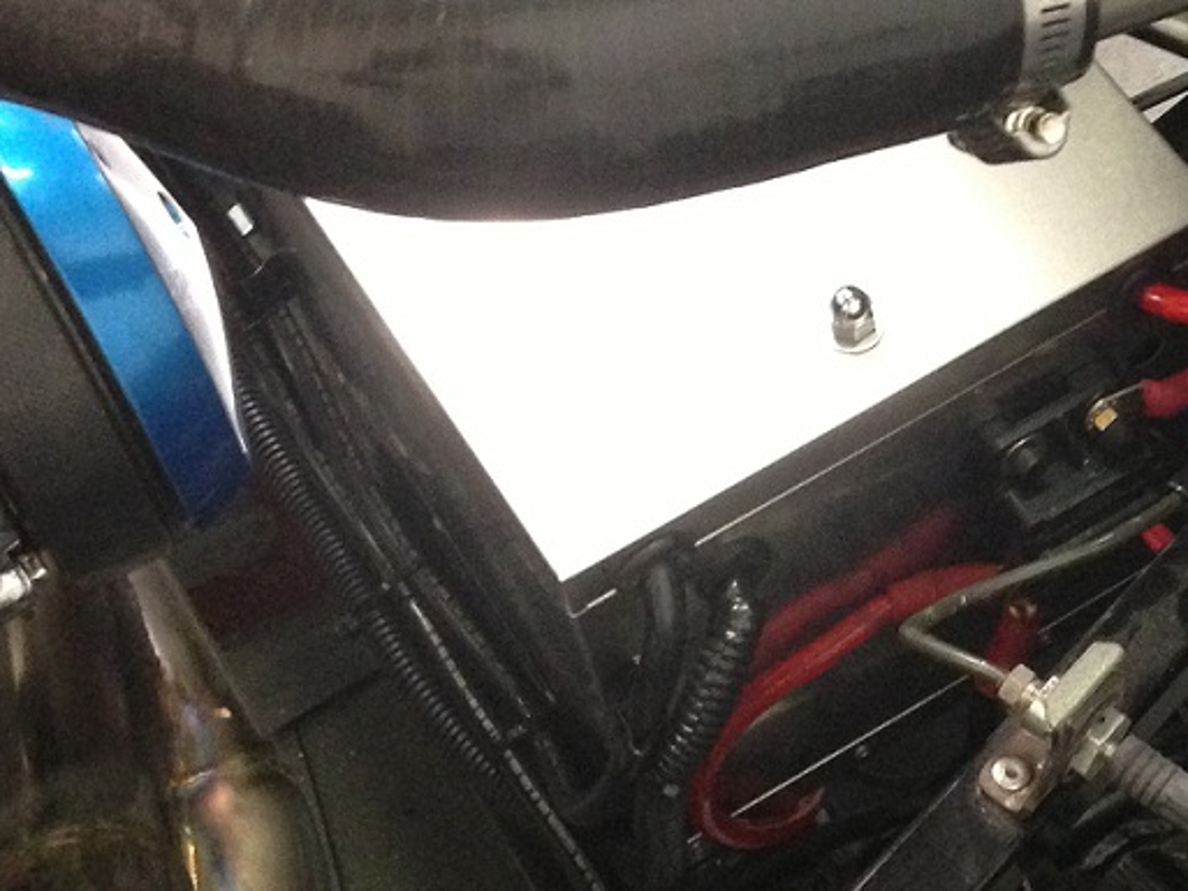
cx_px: 1012
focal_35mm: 84
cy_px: 579
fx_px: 2884
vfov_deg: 17.5
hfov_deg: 22.8
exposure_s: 1/15
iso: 400
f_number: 2.4
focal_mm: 4.13
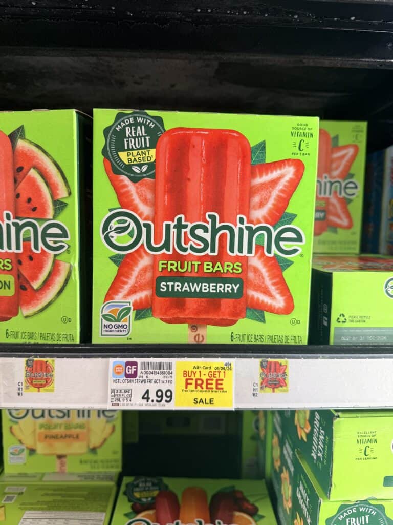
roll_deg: -2.2
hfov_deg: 56.8
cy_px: 262
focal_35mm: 24
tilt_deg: -7.1
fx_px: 363
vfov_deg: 71.6
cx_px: 196
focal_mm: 6.76
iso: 100
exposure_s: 1/120
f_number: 1.78
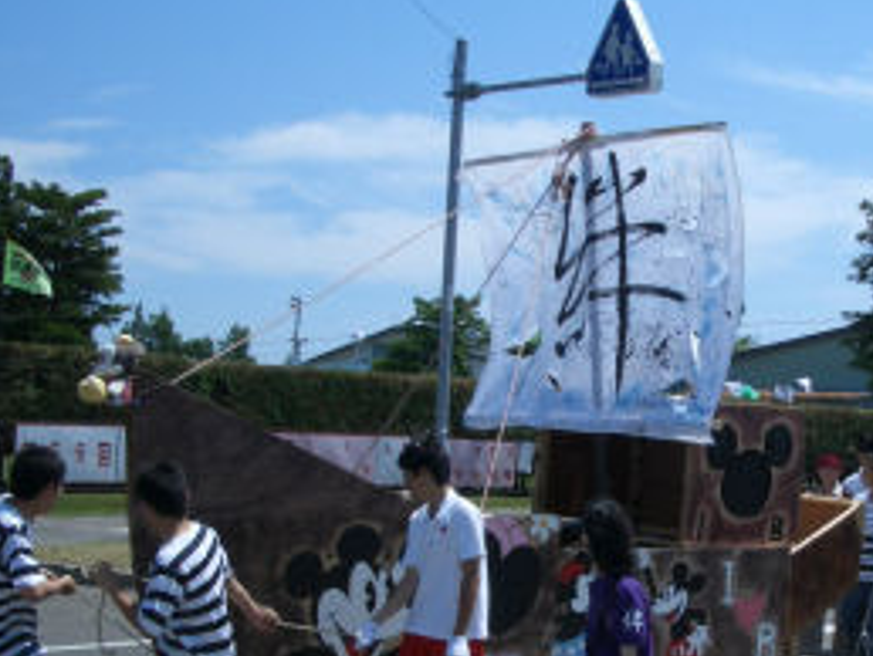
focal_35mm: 67
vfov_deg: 21.9
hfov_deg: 28.6
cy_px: 387
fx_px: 1691
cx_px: 626
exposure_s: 1/800
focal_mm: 6.8
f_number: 4.6
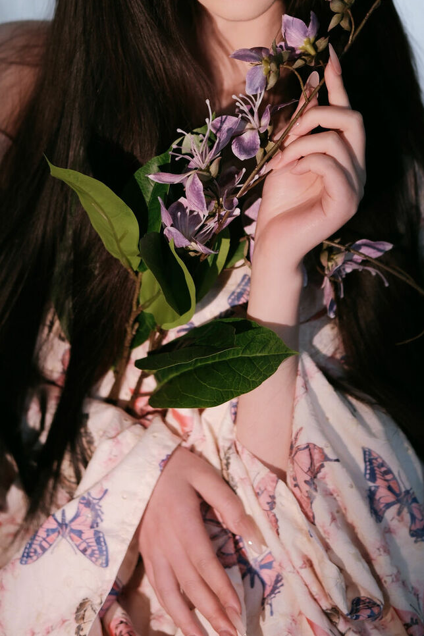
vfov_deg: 14.9
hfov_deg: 10.0
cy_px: 146
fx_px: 2420
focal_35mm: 137
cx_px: 240
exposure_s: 1/250
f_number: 1.4
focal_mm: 56
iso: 200
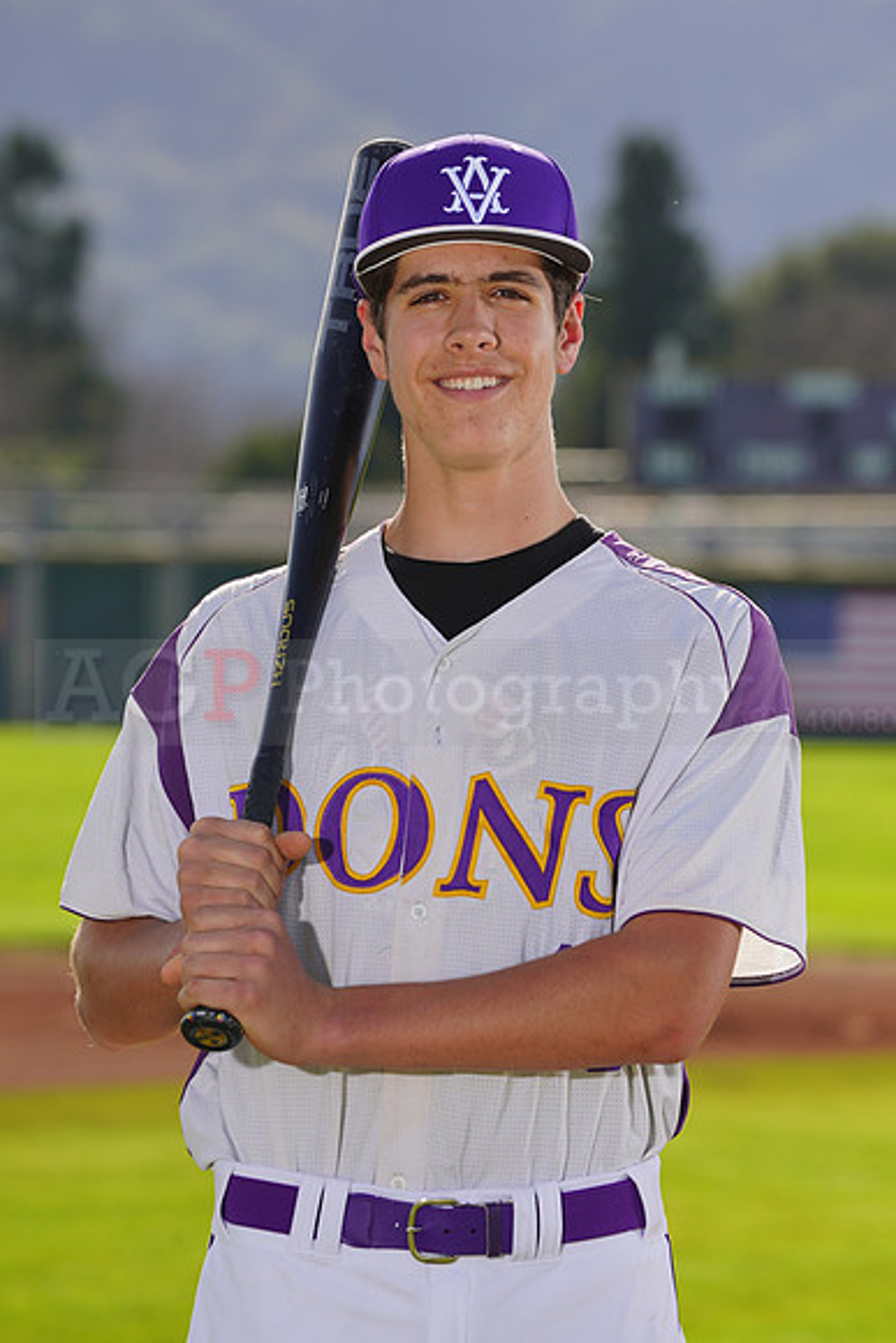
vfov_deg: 7.9
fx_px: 9663
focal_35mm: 259
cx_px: 448
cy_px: 672
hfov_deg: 5.3
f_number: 9
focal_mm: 259
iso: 100
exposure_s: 1/250
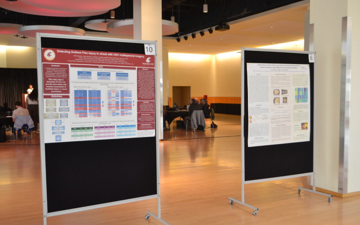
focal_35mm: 37
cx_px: 180
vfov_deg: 34.4
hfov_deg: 52.7
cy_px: 115
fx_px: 363
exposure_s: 1/60
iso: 1100
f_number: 4
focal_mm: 24
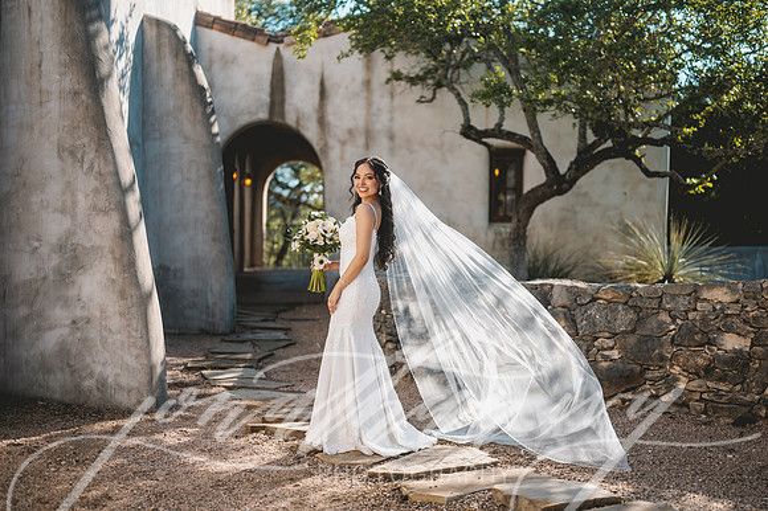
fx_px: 1066
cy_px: 256
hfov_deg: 39.6
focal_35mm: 50
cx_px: 384
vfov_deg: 27.0
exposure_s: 1/2500
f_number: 1.8
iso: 80
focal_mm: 50
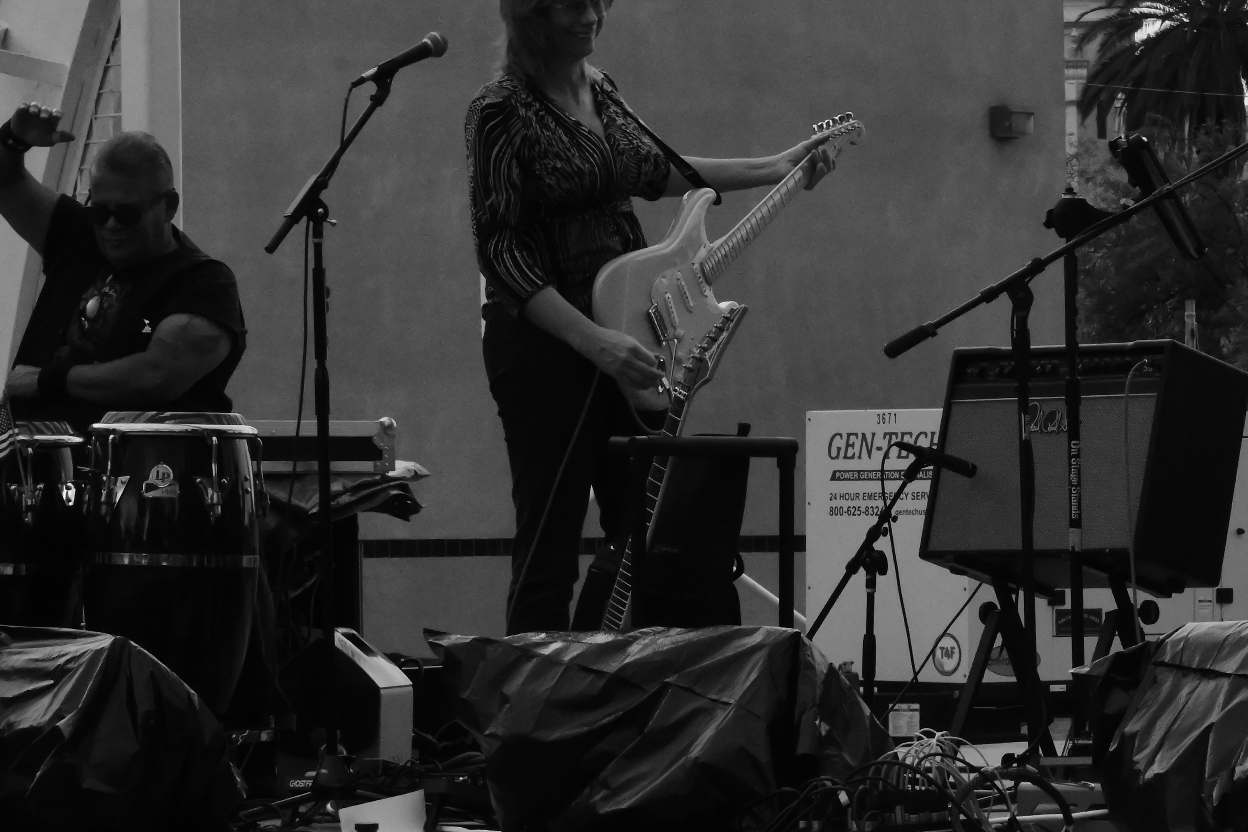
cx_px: 1094
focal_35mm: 178
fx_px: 6170
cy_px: 235
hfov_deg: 11.5
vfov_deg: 7.7
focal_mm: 64
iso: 6400
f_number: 18
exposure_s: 1/640
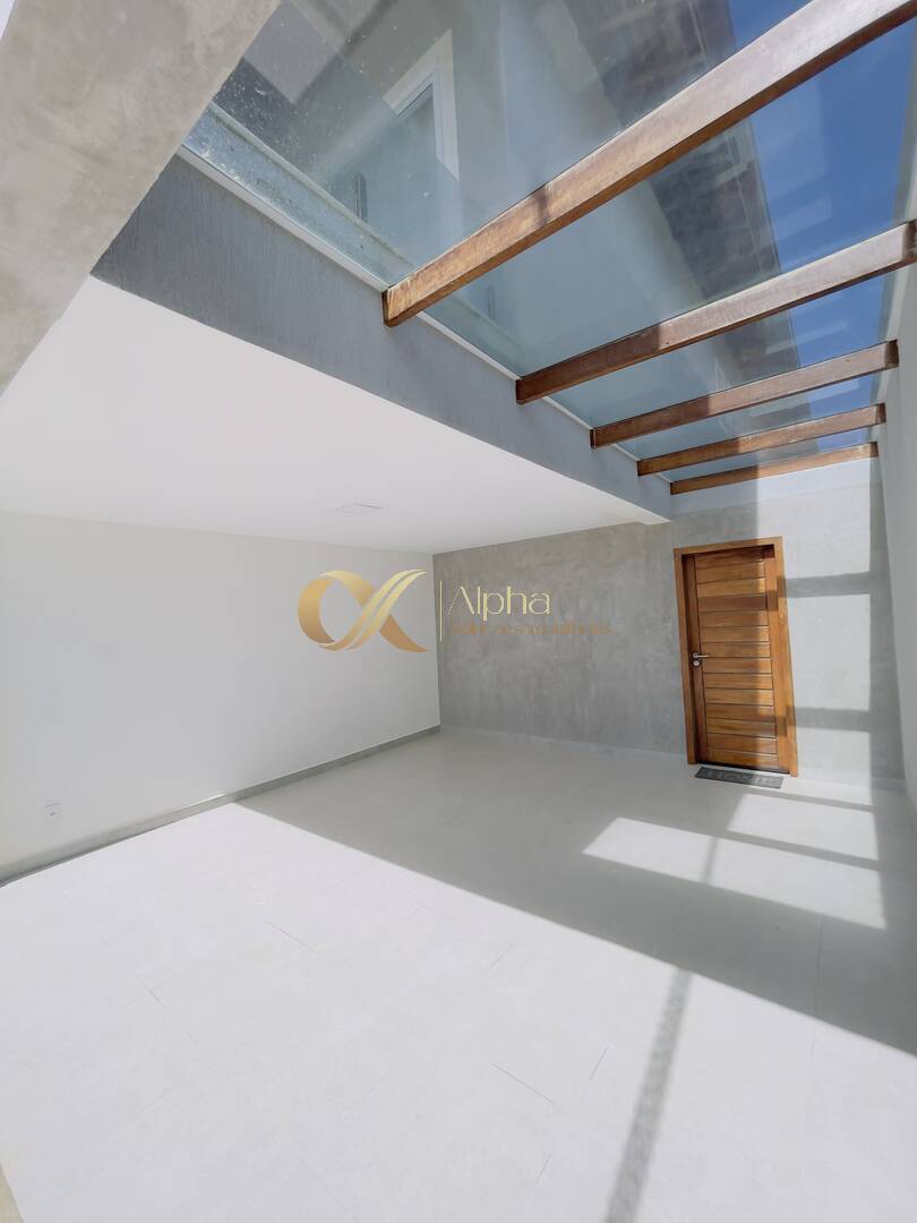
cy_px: 612
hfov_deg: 89.9
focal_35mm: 13
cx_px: 458
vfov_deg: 106.2
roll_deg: +3.4
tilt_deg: +0.4
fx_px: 459
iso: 25
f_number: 2.4
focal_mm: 1.54
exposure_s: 1/1712
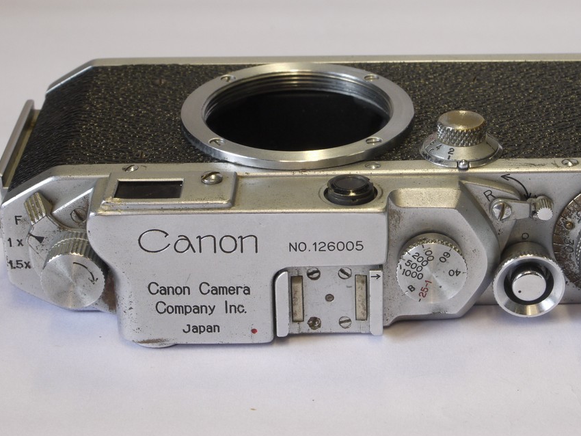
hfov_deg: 20.4
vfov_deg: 15.4
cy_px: 139
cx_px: 373
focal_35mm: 96
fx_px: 1612
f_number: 11
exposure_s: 1/20
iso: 400
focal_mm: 34
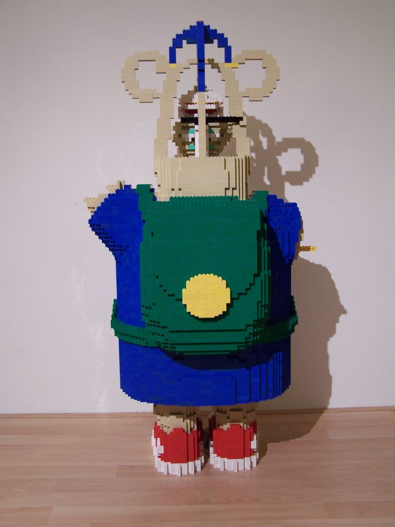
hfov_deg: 37.7
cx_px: 198
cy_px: 264
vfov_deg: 49.0
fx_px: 578
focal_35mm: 38
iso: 80
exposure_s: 1/2
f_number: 2.8
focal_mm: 6.3
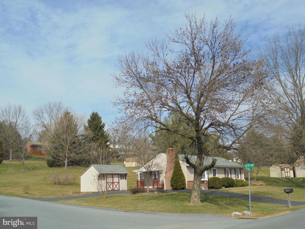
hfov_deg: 54.0
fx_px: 300
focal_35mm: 34
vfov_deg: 41.8
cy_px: 114
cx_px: 152
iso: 100
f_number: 12.5
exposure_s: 1/100
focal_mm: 6.1
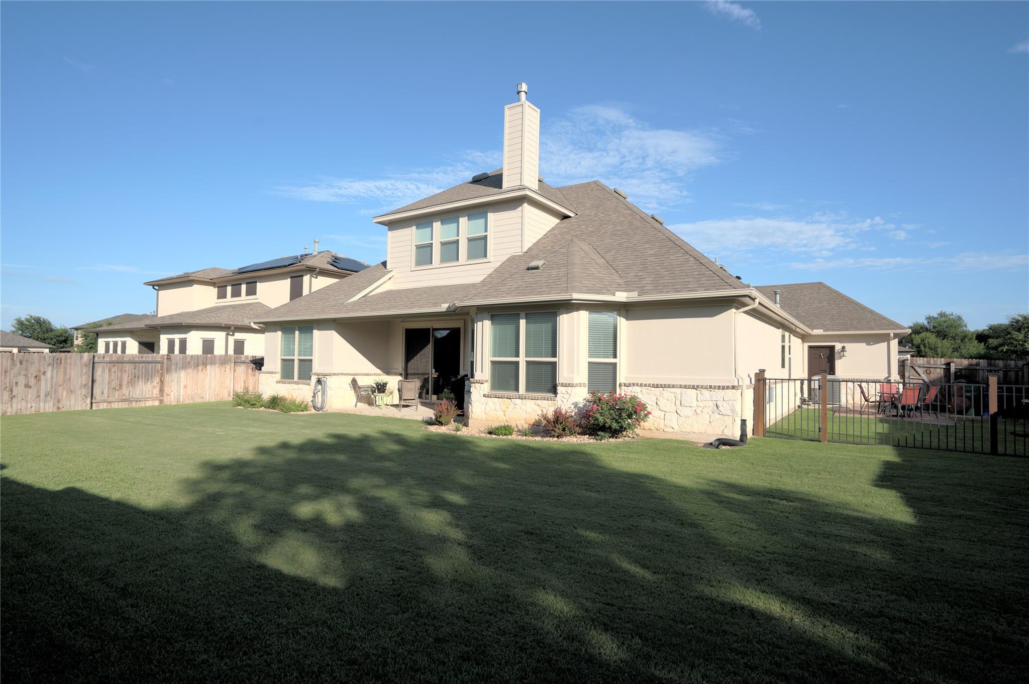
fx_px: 514
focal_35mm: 18
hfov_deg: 90.0
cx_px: 514
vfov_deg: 67.3
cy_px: 342
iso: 100
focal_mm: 18
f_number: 8
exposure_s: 1/20
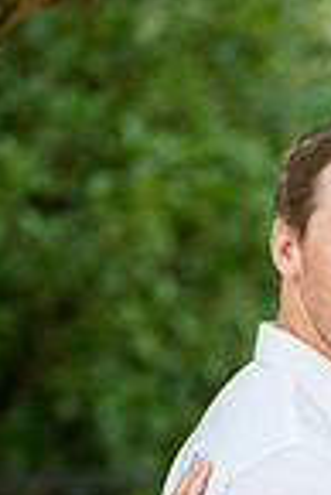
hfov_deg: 2.2
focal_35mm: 620
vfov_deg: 3.3
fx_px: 8530
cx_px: 420
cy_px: 683
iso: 500
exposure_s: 1/640
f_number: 3.5
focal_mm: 200
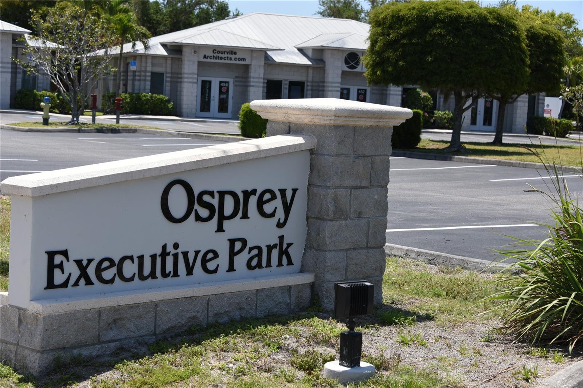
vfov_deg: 19.5
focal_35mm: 70
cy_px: 194
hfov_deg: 28.8
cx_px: 292
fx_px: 1134
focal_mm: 70
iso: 500
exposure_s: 1/1000
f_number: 8
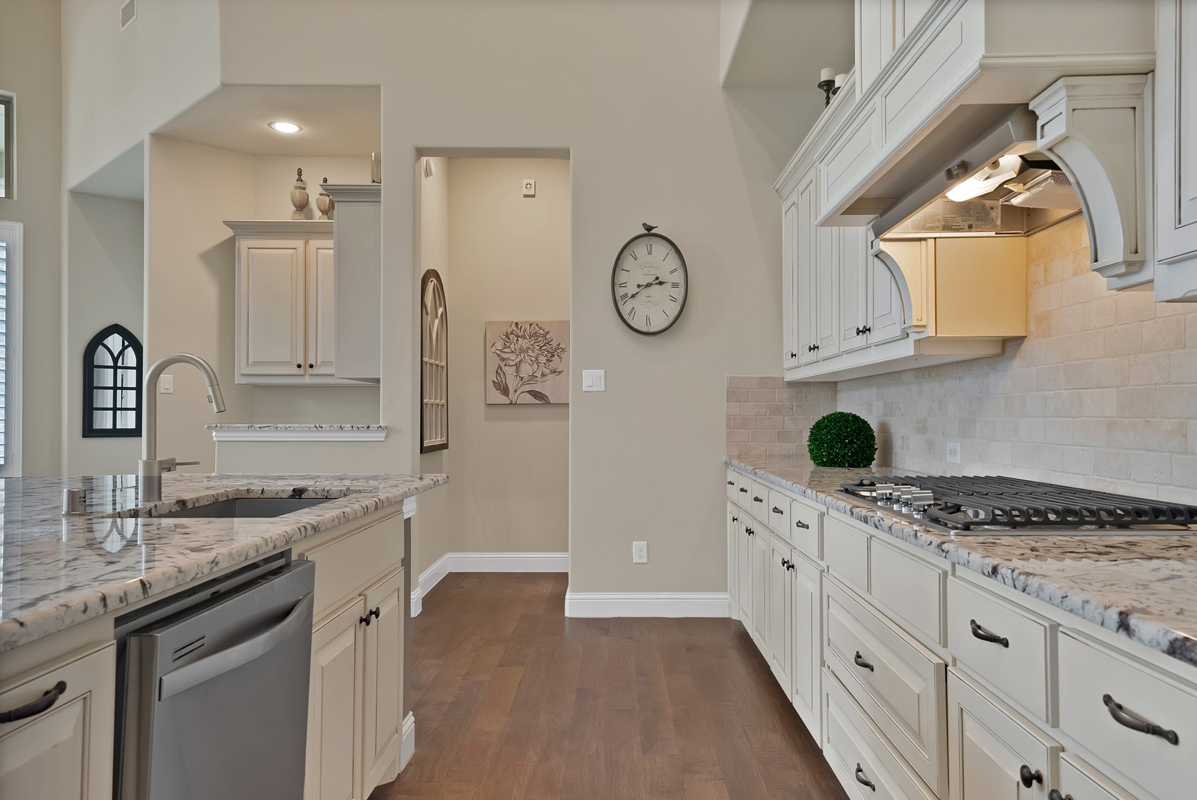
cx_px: 620
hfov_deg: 71.4
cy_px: 412
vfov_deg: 51.4
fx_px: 832
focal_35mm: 25
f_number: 9
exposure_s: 1
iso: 800
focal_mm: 24
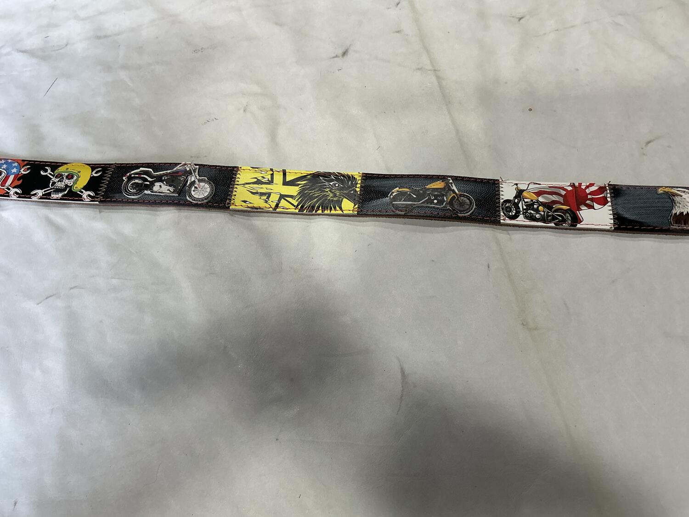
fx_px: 577
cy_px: 258
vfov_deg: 48.2
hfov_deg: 61.7
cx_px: 344
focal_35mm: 29
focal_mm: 3
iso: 64
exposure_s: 1/100
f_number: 1.8
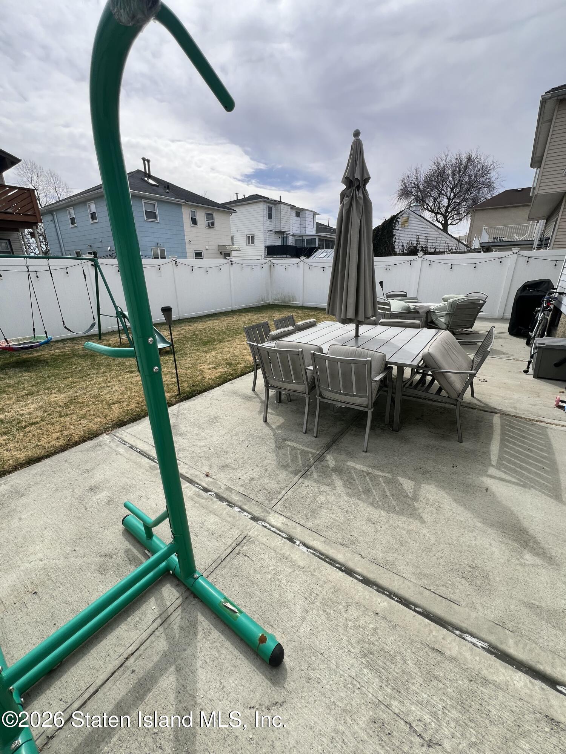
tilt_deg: -18.2
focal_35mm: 13
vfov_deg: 106.2
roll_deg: +1.6
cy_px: 377
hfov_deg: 89.9
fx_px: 283
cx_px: 283
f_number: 1.8
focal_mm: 1.57
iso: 32
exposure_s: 1/1468
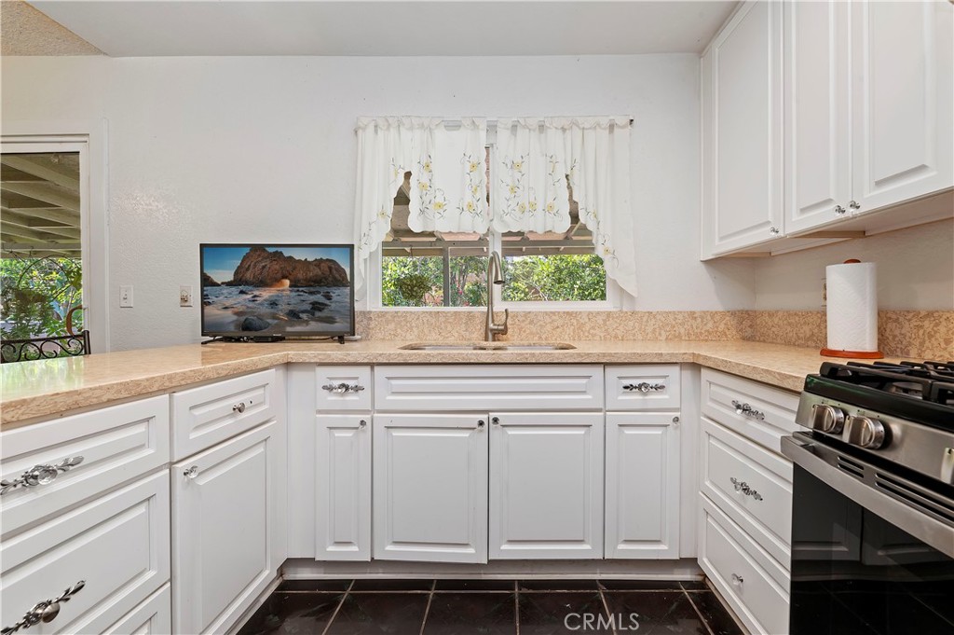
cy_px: 318
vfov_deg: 77.2
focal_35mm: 15
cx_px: 477
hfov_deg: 100.4
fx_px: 397
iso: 500
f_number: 10
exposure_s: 1/8
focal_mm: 15
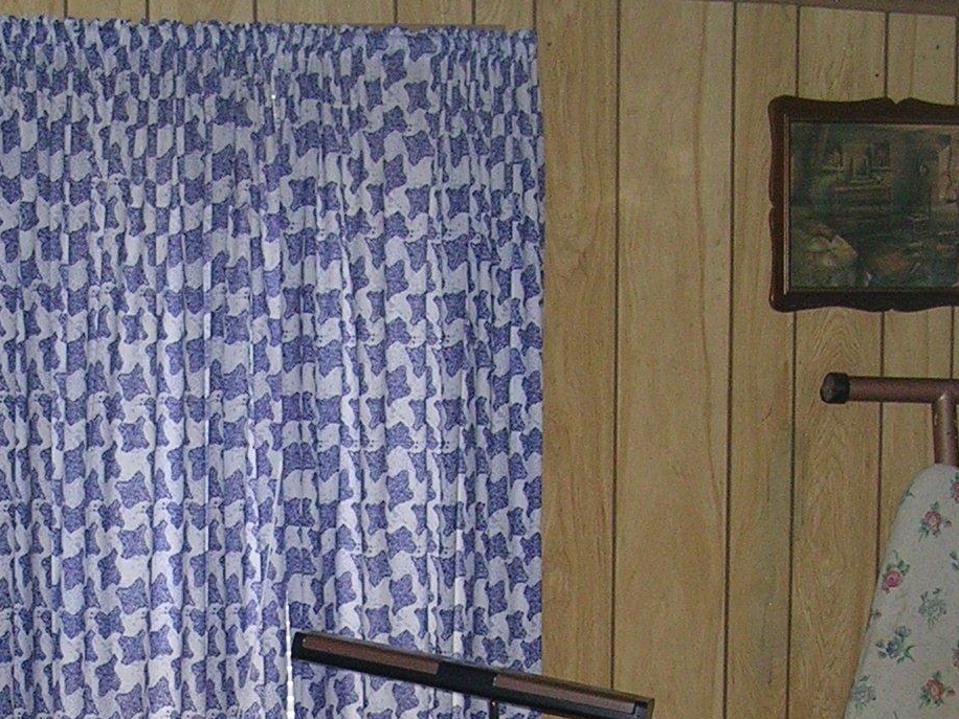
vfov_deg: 16.9
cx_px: 249
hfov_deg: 22.8
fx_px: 2355
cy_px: 758
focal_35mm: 85
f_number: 2.8
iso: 90
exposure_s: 1/60.1
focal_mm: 5.8
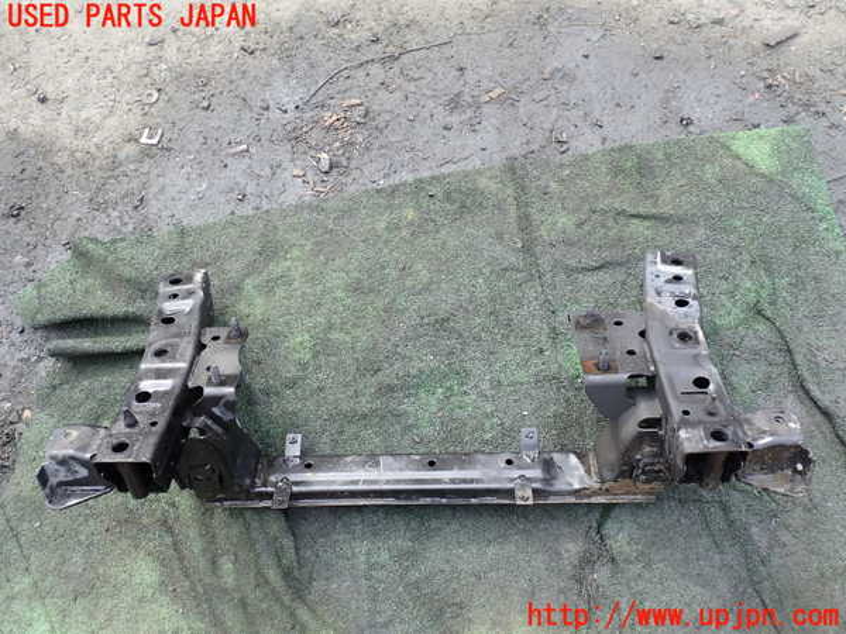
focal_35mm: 30
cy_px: 317
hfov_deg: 60.0
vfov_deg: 46.8
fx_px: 733
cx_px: 423
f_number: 3.2
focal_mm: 5.4
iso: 100
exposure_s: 1/160
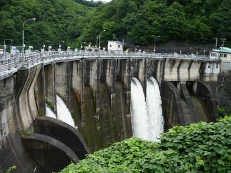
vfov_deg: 39.7
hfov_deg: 51.3
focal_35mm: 36
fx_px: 240
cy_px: 88
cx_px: 116
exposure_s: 1/200
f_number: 2.8
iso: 100
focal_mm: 5.8
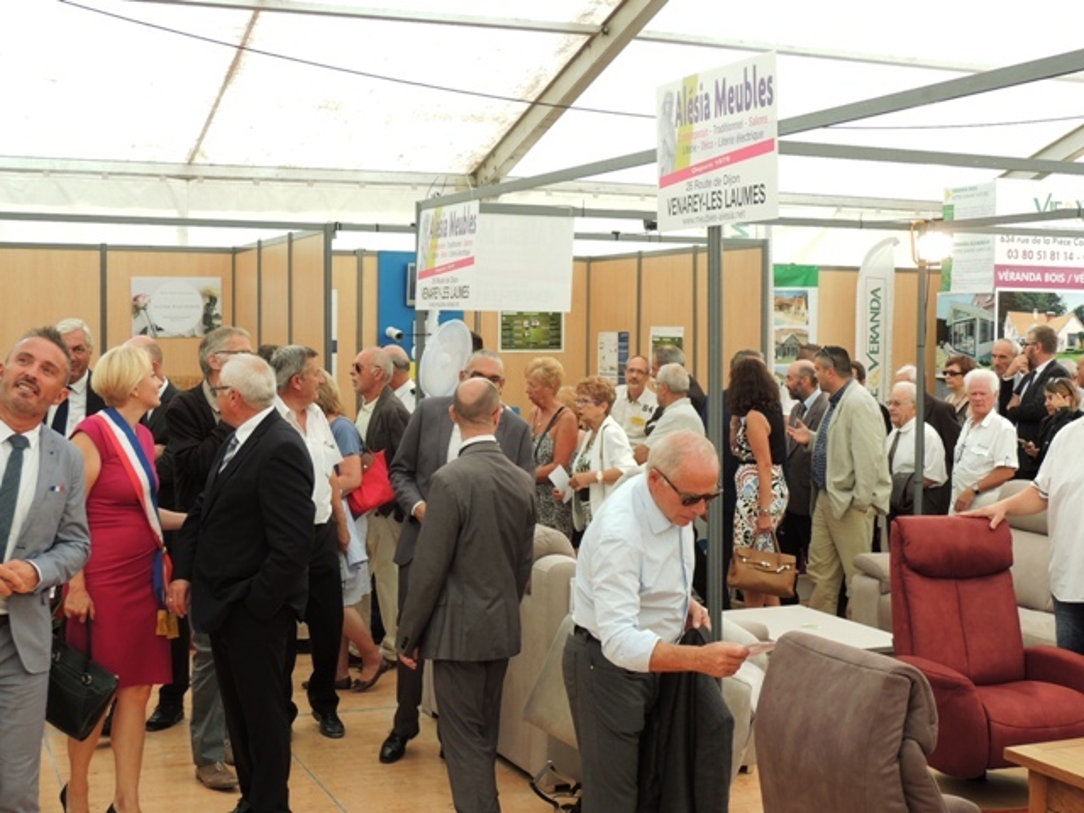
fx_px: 1566
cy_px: 406
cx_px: 542
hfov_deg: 38.2
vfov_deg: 29.1
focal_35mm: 50
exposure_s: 1/50
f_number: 3.6
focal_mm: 8.9
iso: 100
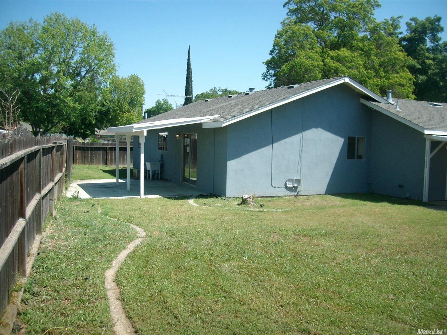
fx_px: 452
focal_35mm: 35
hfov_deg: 52.6
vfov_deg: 40.7
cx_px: 224
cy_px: 168
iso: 80
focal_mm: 5.8
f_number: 7.2
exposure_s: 1/175
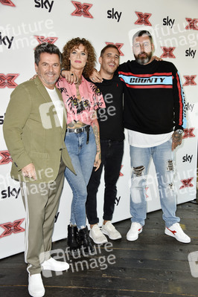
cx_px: 99
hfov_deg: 28.0
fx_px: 397
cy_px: 148
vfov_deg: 41.1
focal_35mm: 48
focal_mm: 48
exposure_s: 1/160
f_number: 5.6
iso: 640
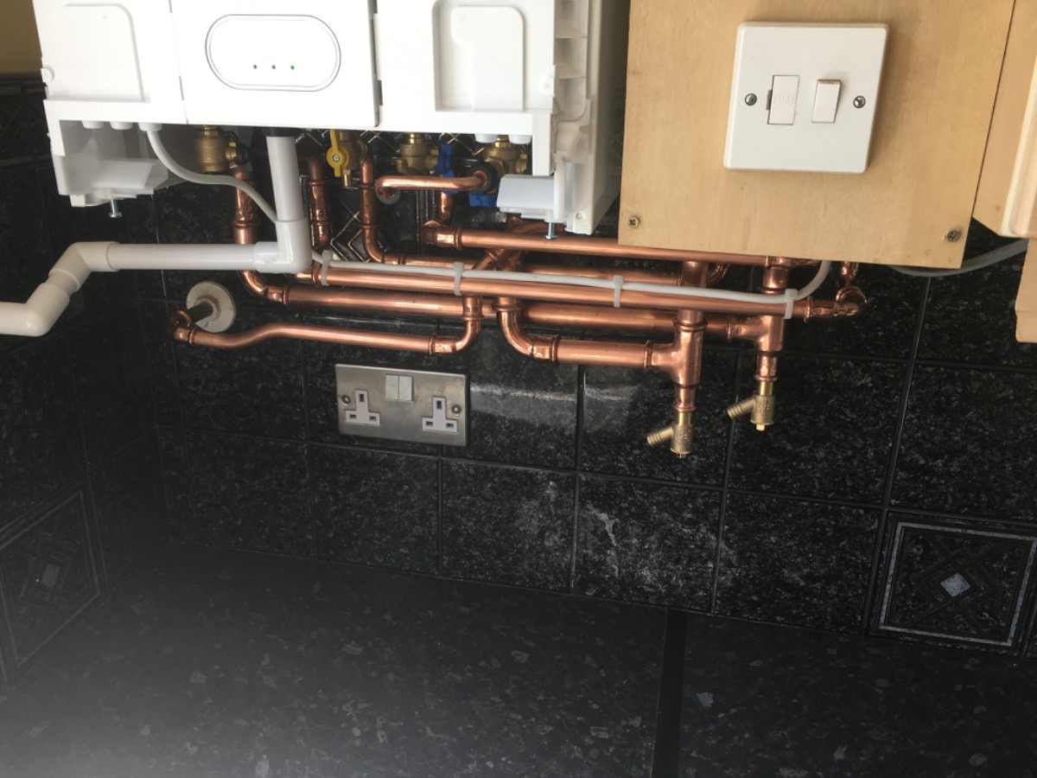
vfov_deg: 48.2
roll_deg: -1.6
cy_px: 389
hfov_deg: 61.7
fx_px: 869
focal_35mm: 29
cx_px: 518
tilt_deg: -20.7
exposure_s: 1/50
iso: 25
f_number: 2.2
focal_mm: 4.15
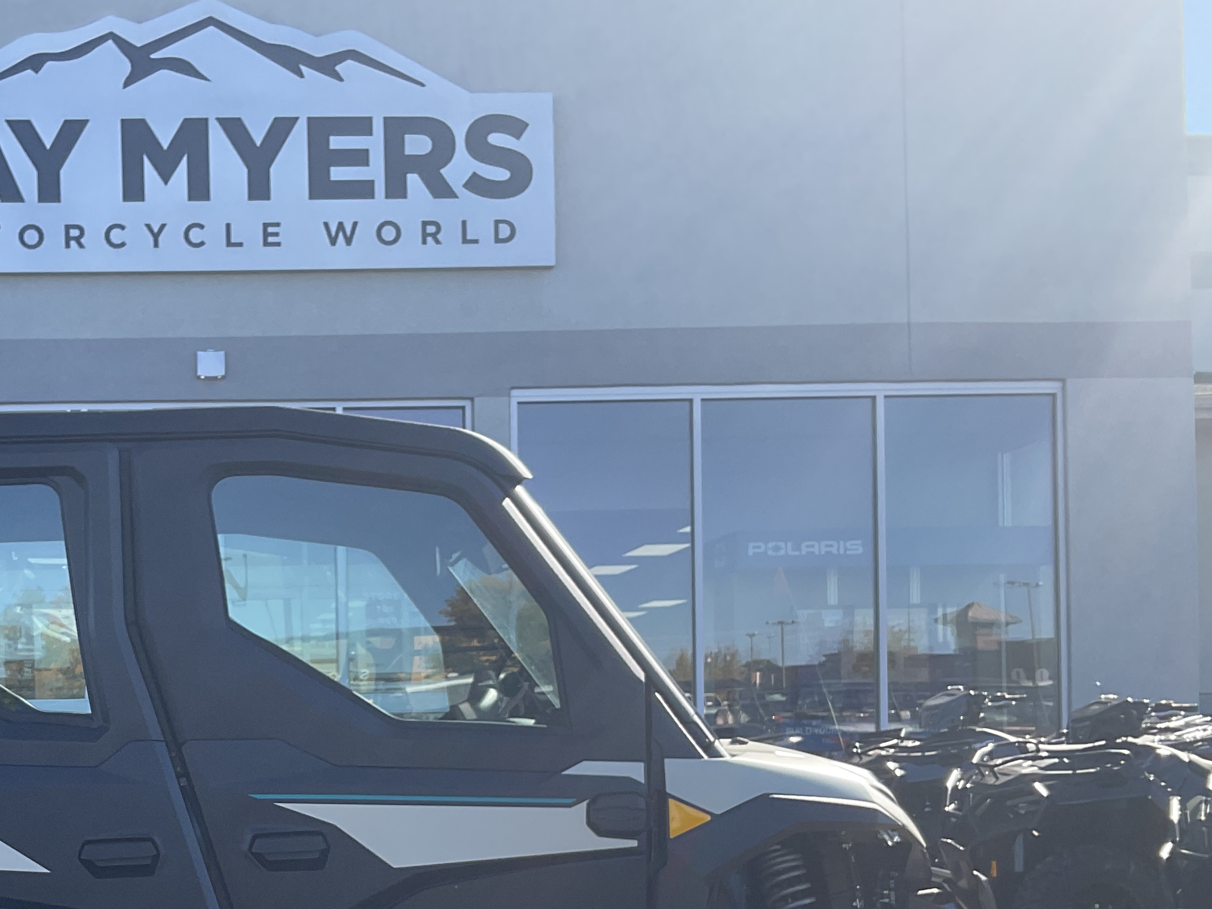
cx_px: 230
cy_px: 761
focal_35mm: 53
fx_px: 1856
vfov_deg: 26.9
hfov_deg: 34.9
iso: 16
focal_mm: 3
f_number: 1.8
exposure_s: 1/574
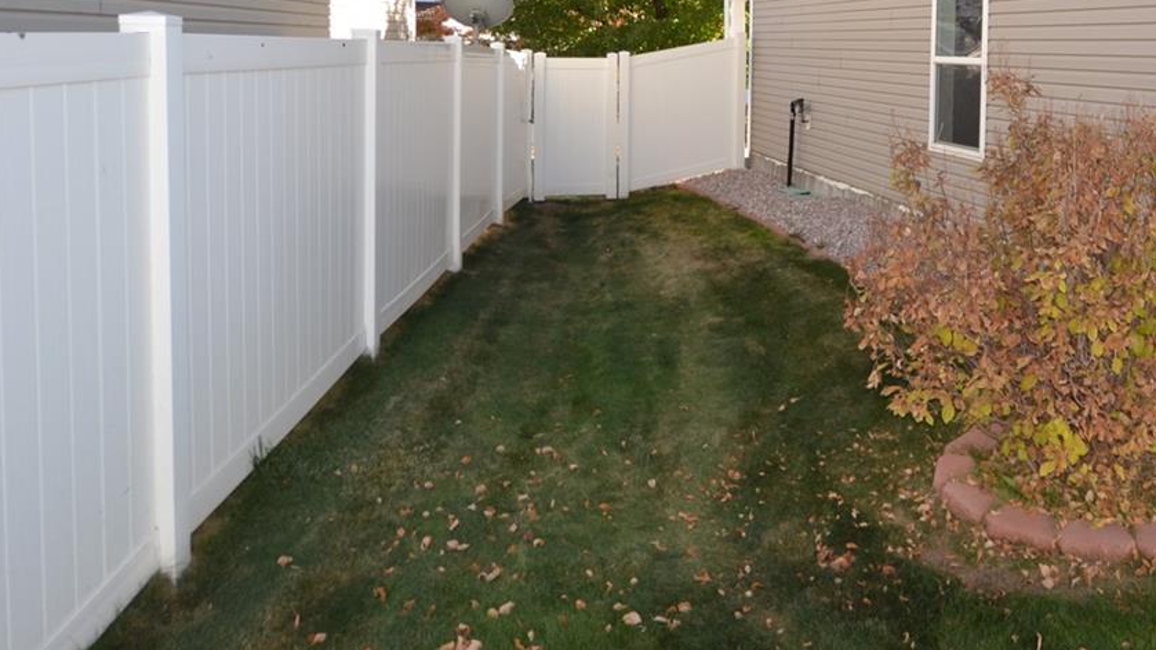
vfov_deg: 36.9
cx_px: 899
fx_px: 919
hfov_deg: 60.0
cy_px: 87
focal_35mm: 30
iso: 100
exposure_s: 1/200
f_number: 5
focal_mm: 10
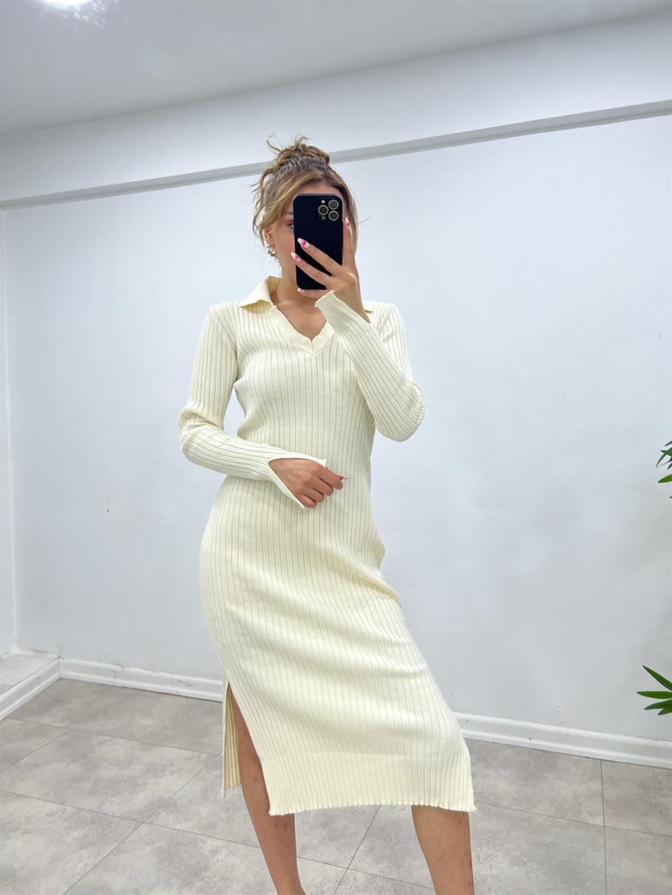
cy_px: 448
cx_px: 336
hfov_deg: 53.1
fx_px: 673
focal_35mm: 26
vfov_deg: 67.3
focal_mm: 5.7
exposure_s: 1/100
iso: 50
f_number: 1.5
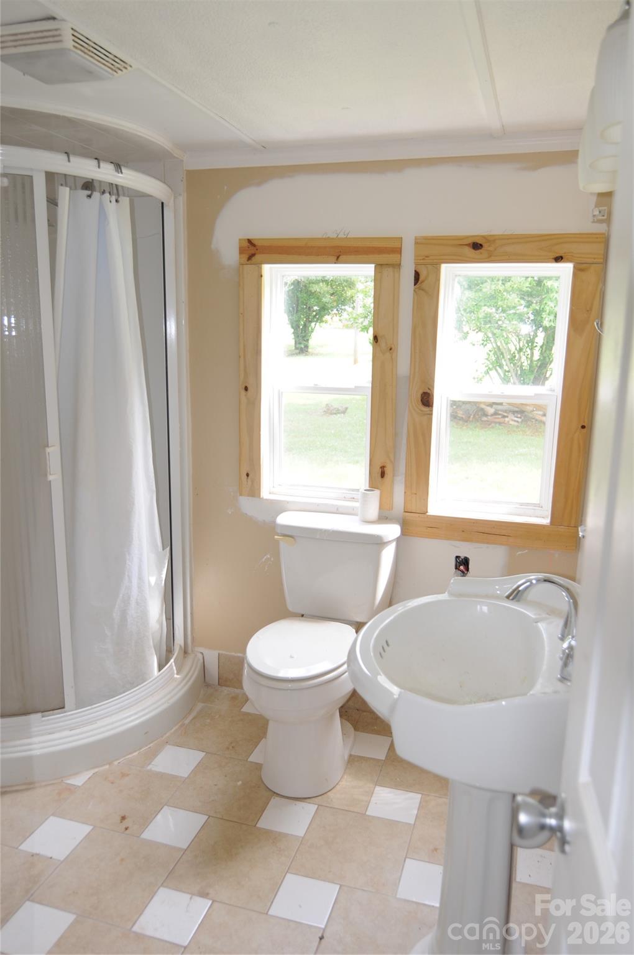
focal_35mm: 26
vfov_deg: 70.5
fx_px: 675
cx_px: 317
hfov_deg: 50.3
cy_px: 478
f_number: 4
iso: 200
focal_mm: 17
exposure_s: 1/80
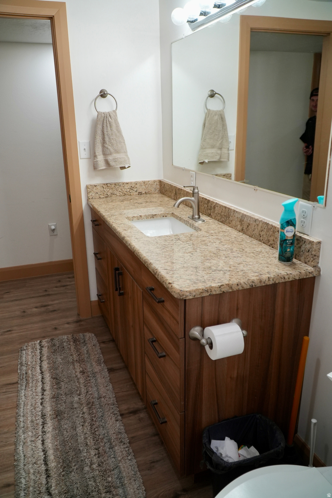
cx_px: 166
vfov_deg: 67.4
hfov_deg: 47.9
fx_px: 373
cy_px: 249
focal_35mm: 27
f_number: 4
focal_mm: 18
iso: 800
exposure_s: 1/160
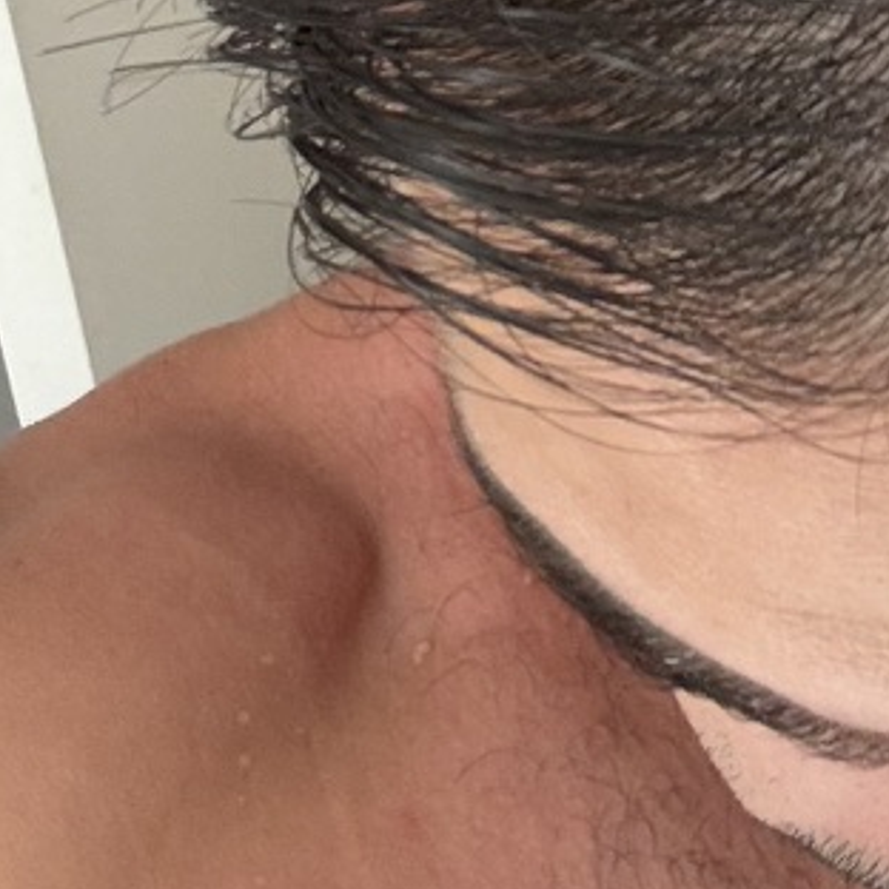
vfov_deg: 18.1
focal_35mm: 87
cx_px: 997
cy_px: -370
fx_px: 2528
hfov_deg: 19.1
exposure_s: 1/60
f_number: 1.9
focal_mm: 2.69
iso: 250
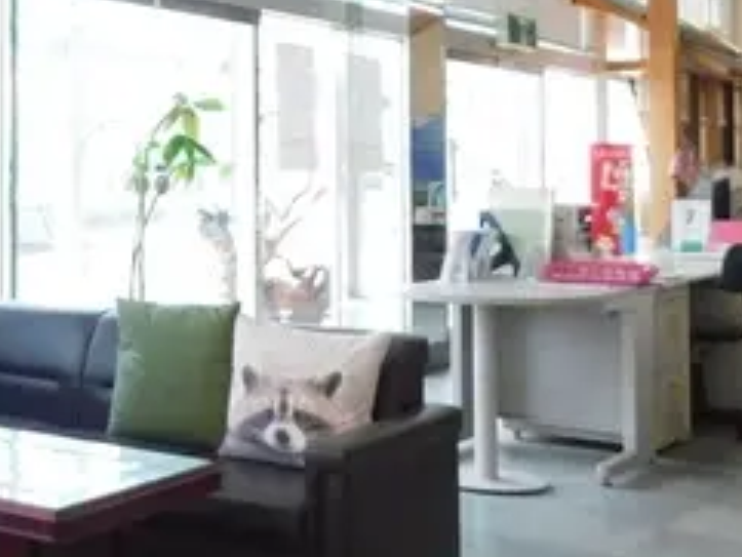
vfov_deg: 23.8
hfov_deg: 27.9
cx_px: -139
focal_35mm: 61
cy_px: 129
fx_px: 1308
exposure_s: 1/320
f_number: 3
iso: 125
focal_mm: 4
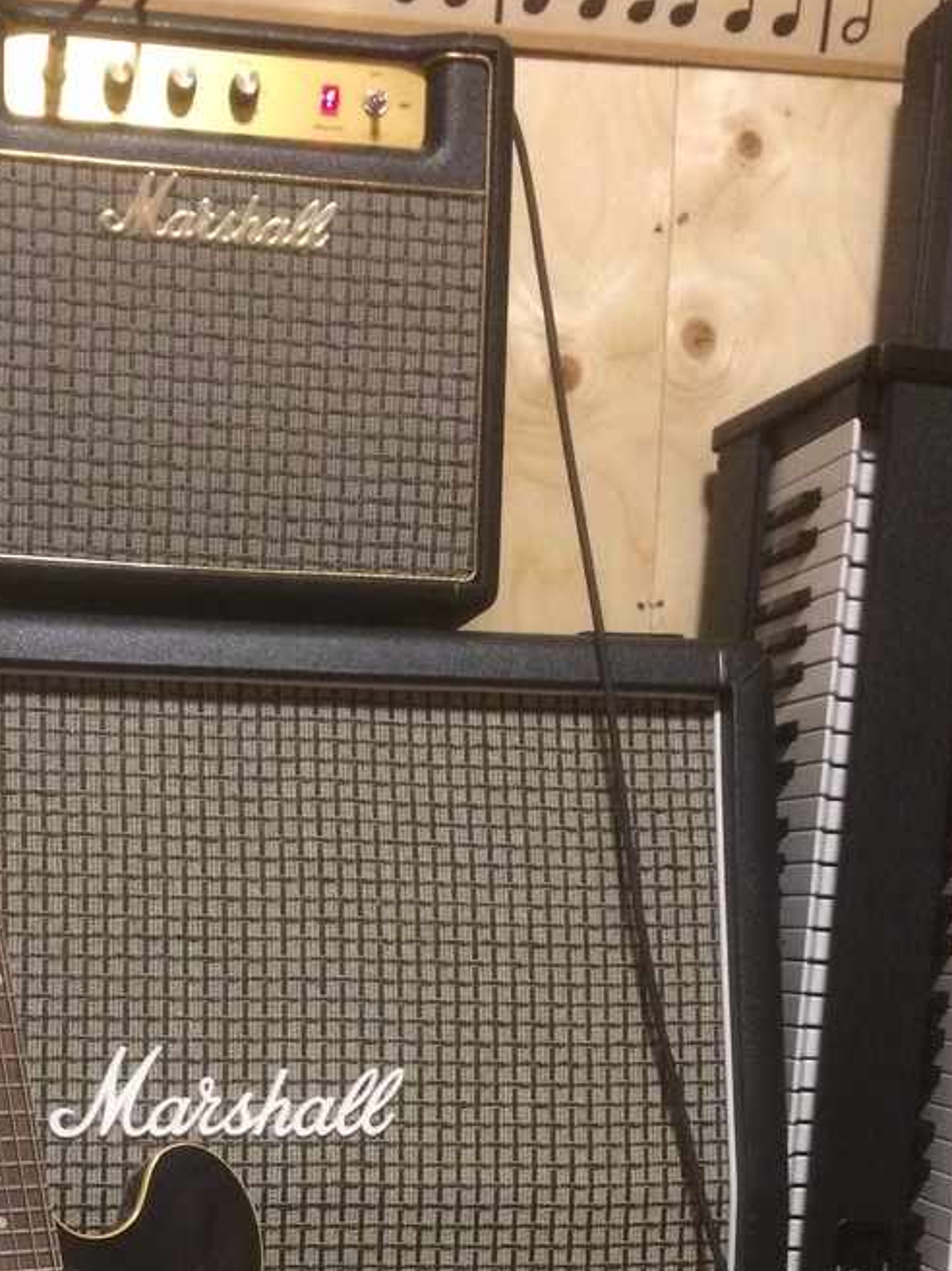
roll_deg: -1.9
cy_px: 1110
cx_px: 300
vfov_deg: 34.4
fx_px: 1945
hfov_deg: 27.3
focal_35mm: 53
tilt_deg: -6.0
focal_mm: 4.15
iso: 320
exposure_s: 1/17
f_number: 2.2
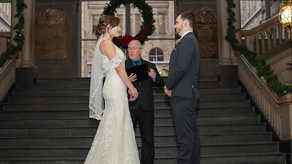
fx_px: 434
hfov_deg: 37.2
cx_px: 149
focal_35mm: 56
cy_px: 89
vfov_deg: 21.4
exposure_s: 1/200
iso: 800
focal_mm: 50
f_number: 3.5
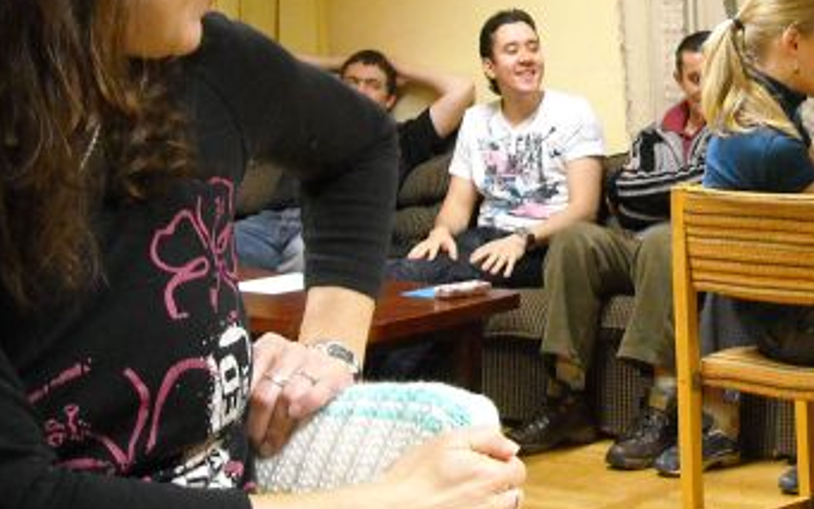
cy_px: 167
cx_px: 816
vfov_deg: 15.0
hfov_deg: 22.9
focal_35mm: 87
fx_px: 1930
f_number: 2.8
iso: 400
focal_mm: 5.7
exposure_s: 1/24
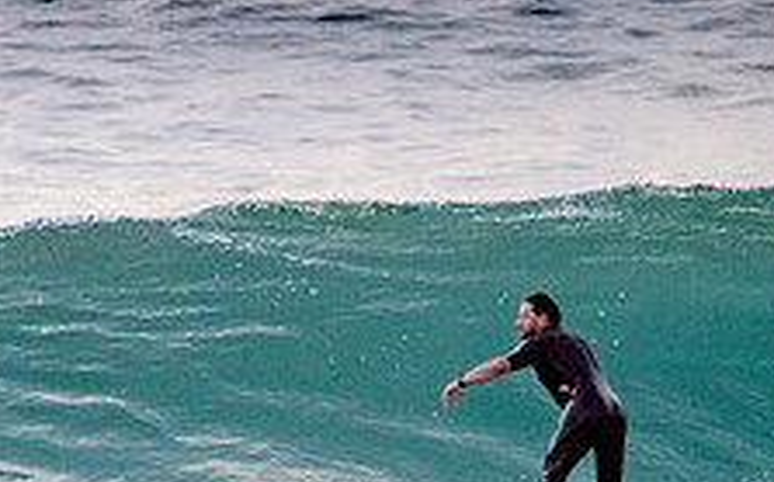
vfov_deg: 0.8
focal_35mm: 1625
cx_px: 612
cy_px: 408
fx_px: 34252
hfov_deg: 1.3
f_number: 5.6
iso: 1250
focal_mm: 500
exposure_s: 1/2000
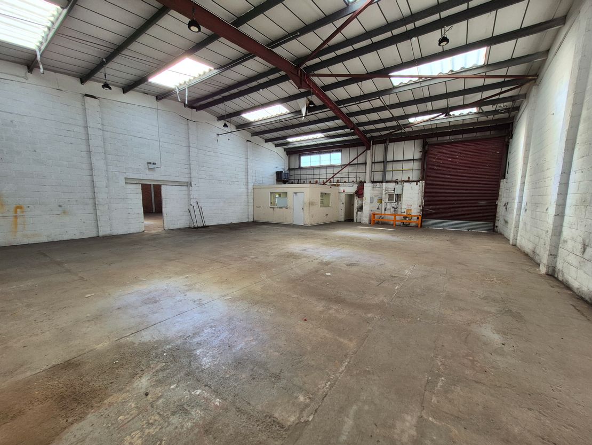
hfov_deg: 106.2
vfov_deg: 89.9
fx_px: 222
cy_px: 222
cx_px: 296
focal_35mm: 13
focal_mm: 1.74
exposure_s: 1/163
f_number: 2.2
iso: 50
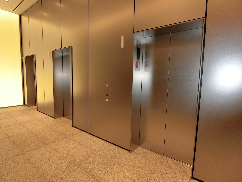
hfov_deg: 84.7
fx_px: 133
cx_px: 121
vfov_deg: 68.7
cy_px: 91
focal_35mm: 19
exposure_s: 1/60
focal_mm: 4.06
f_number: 2.7
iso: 500
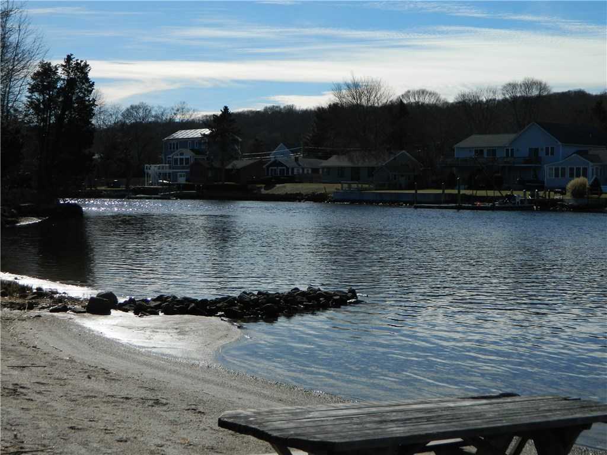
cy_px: 228
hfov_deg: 33.8
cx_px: 304
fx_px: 1000
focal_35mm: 57
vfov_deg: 25.7
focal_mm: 10.2
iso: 80
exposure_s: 1/250
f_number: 10.7
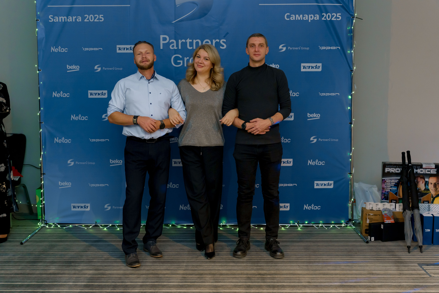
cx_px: 220
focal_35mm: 40
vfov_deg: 33.4
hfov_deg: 48.5
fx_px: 488
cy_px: 146
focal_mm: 40
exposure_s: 1/125
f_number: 5
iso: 3200
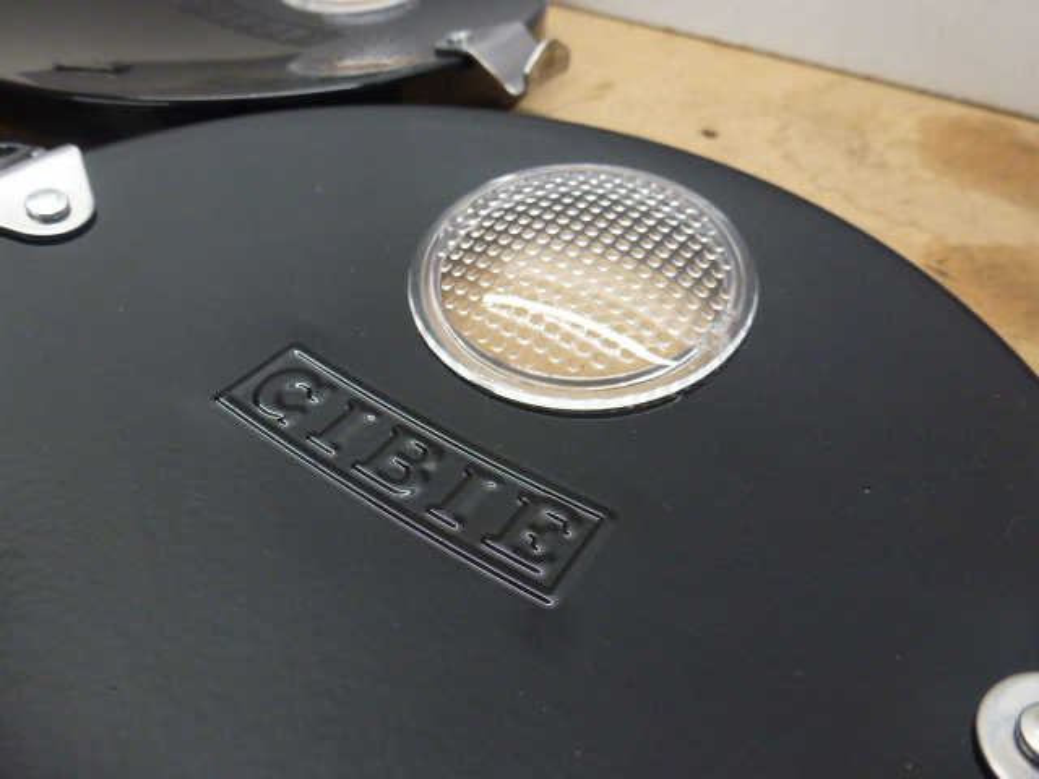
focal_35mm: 24
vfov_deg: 56.8
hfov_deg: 71.6
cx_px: 520
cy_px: 390
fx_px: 720
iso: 250
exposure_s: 1/60
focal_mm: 4.3
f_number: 3.3
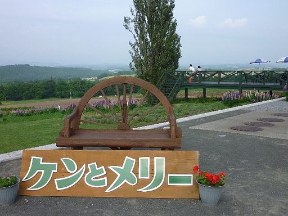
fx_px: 316
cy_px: 108
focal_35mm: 38
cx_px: 144
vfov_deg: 37.7
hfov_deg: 49.0
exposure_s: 1/500
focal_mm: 4.4
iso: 80
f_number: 3.5
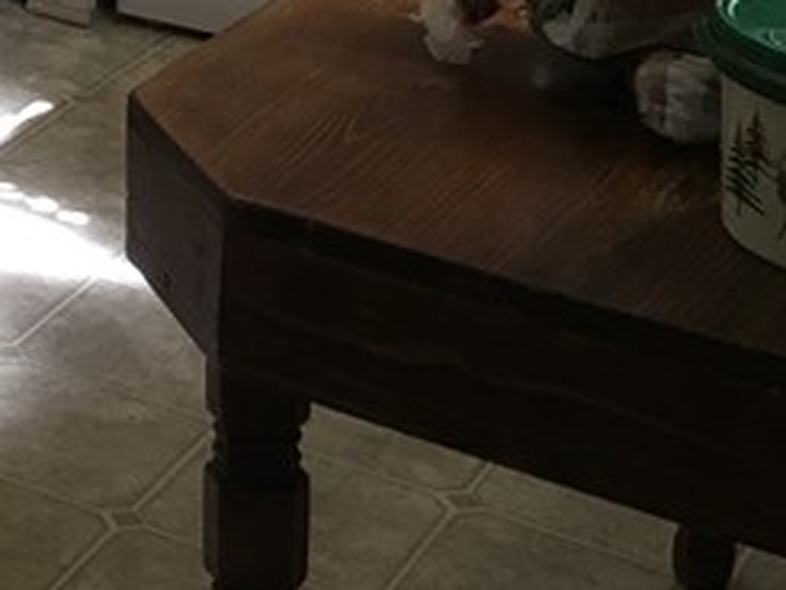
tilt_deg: -11.7
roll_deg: +0.2
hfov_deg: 14.0
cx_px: -722
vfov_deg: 11.6
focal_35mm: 121
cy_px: -372
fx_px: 2749
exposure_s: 1/30
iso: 40
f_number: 2.2
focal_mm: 4.15
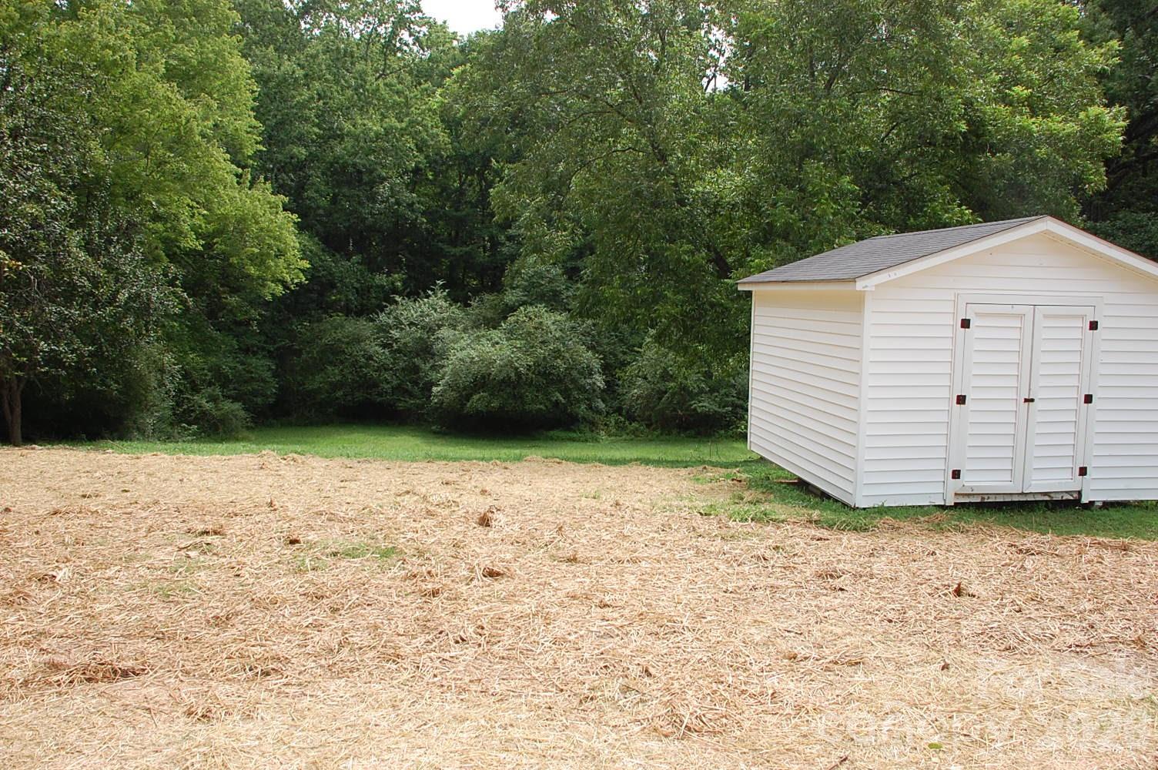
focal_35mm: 30
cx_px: 579
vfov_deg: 43.5
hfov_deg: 62.0
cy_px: 385
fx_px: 964
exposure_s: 1/500
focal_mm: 20
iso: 400
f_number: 5.6
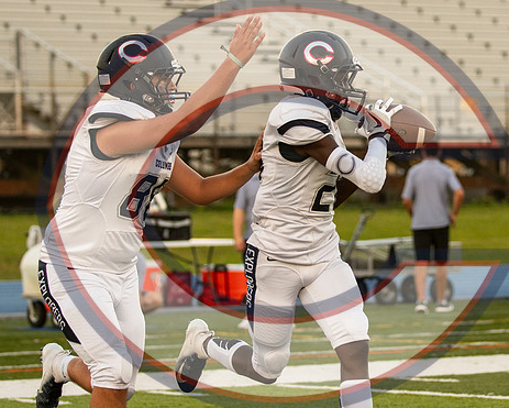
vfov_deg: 7.9
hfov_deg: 9.8
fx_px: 2970
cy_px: 140
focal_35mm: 197
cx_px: 373
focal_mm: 86
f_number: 2.8
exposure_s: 1/2500
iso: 1100
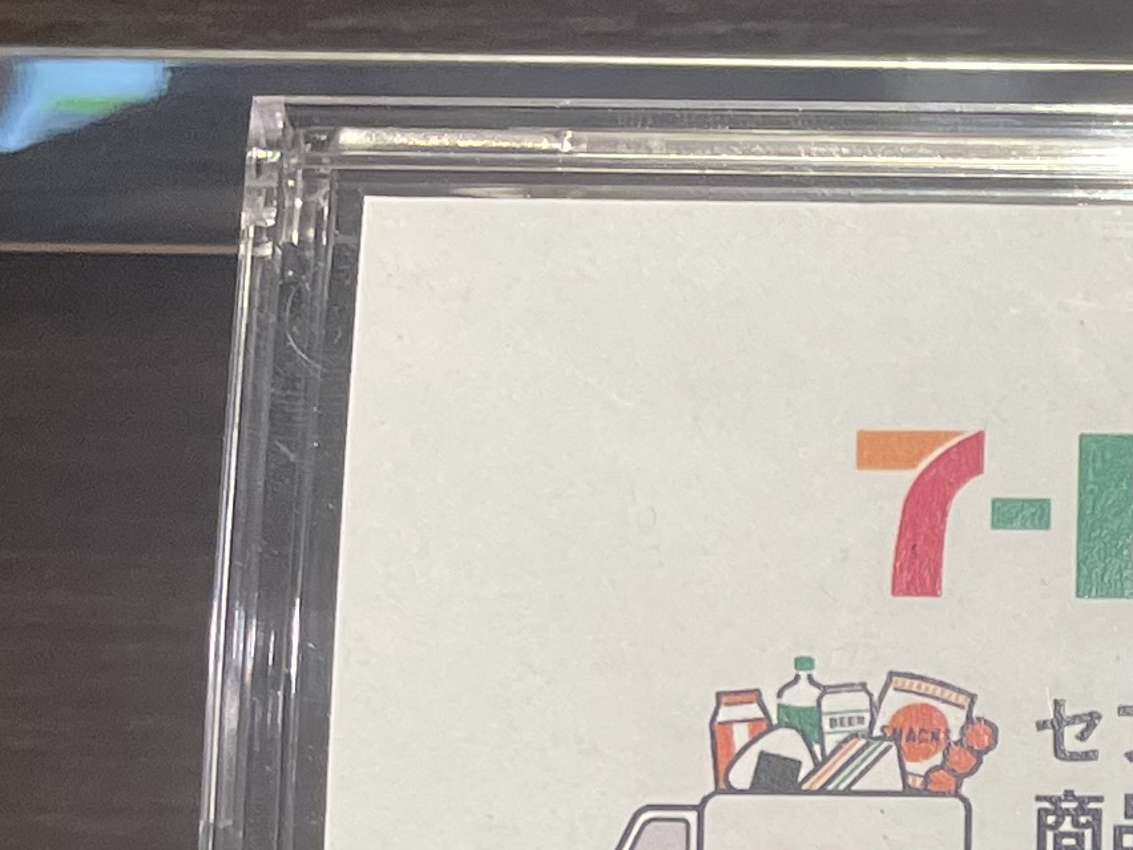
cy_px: 1600
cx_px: 1395
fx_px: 4026
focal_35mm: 123
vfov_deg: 11.1
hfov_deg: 15.4
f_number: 1.6
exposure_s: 1/117
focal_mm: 4.2
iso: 125
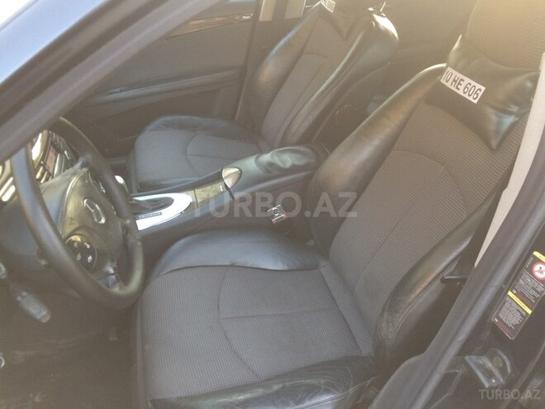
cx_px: 272
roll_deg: -1.8
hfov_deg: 61.7
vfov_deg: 48.2
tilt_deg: -36.5
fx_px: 457
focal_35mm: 29
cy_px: 204
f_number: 2.2
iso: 125
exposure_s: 1/33
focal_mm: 4.15
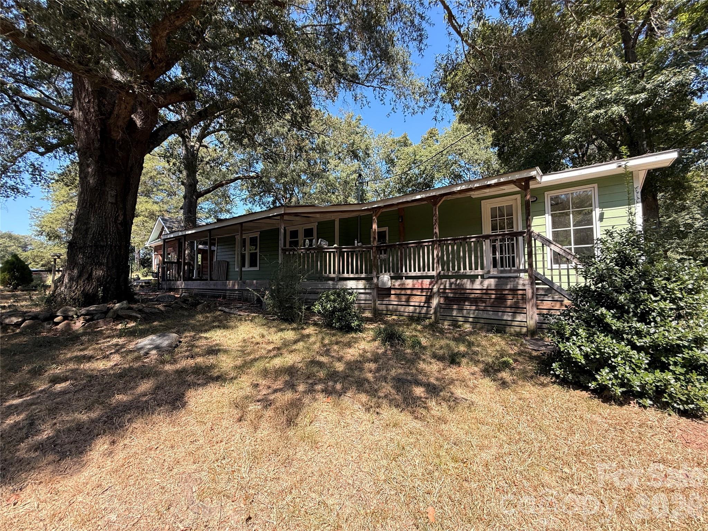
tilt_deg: +2.0
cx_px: 354
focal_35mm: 14
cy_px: 266
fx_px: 286
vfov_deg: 85.7
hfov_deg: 102.1
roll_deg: +0.1
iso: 64
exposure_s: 1/313
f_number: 2.2
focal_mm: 2.22
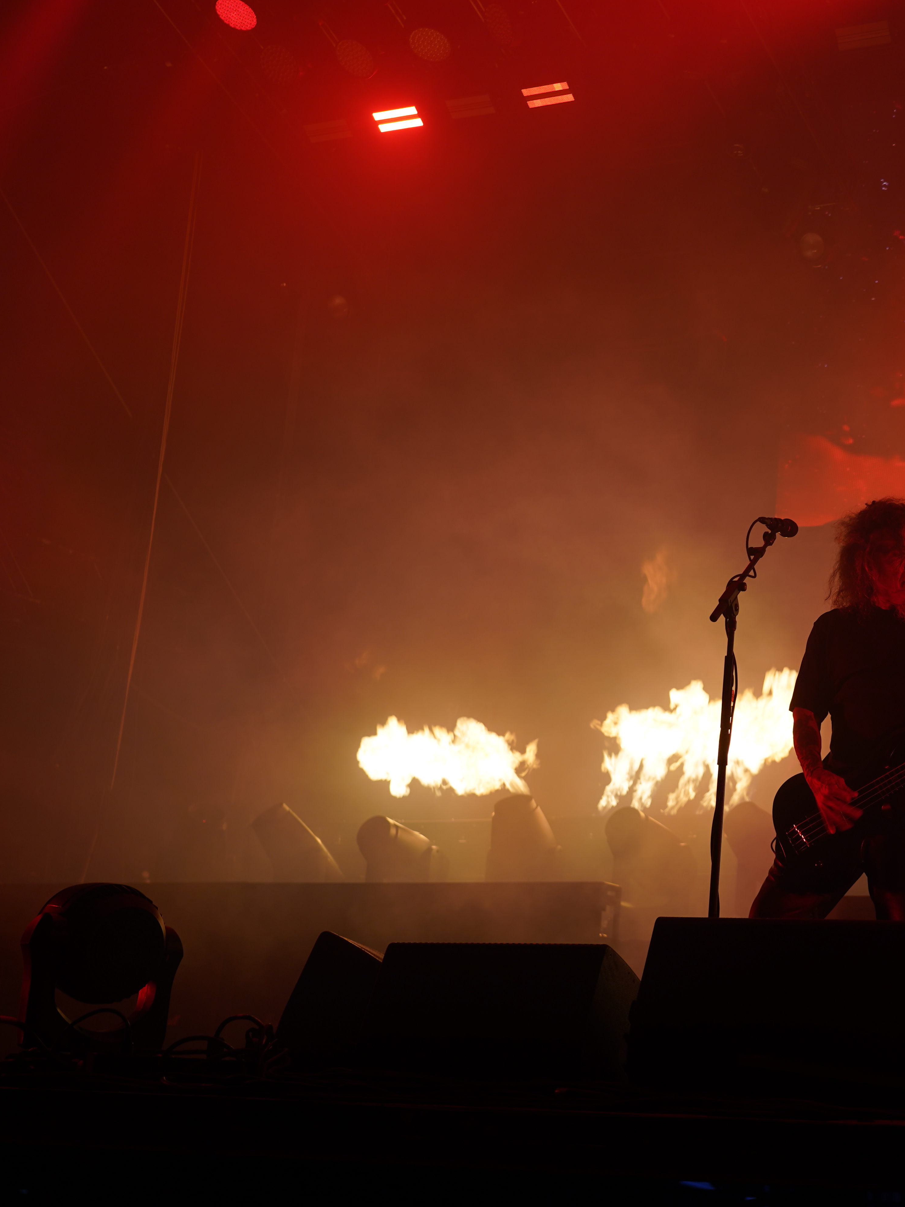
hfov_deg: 23.4
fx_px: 2126
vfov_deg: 31.7
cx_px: 826
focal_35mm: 61
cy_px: 600
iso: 100
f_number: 4
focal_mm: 42
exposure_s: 1/50
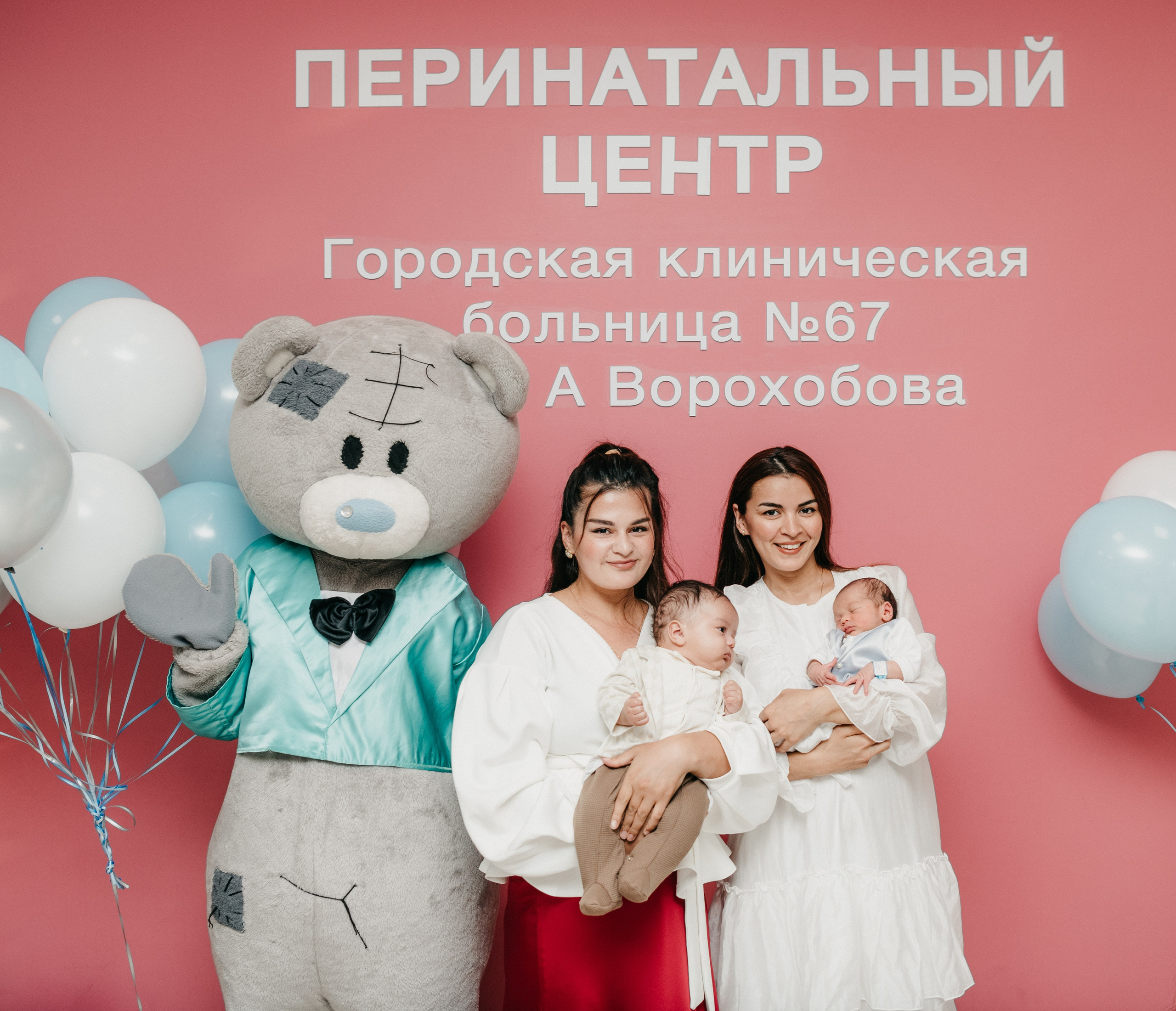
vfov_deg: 42.9
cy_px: 461
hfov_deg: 49.0
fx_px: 1284
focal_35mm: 36
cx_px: 679
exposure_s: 1/160
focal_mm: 28
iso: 200
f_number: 4
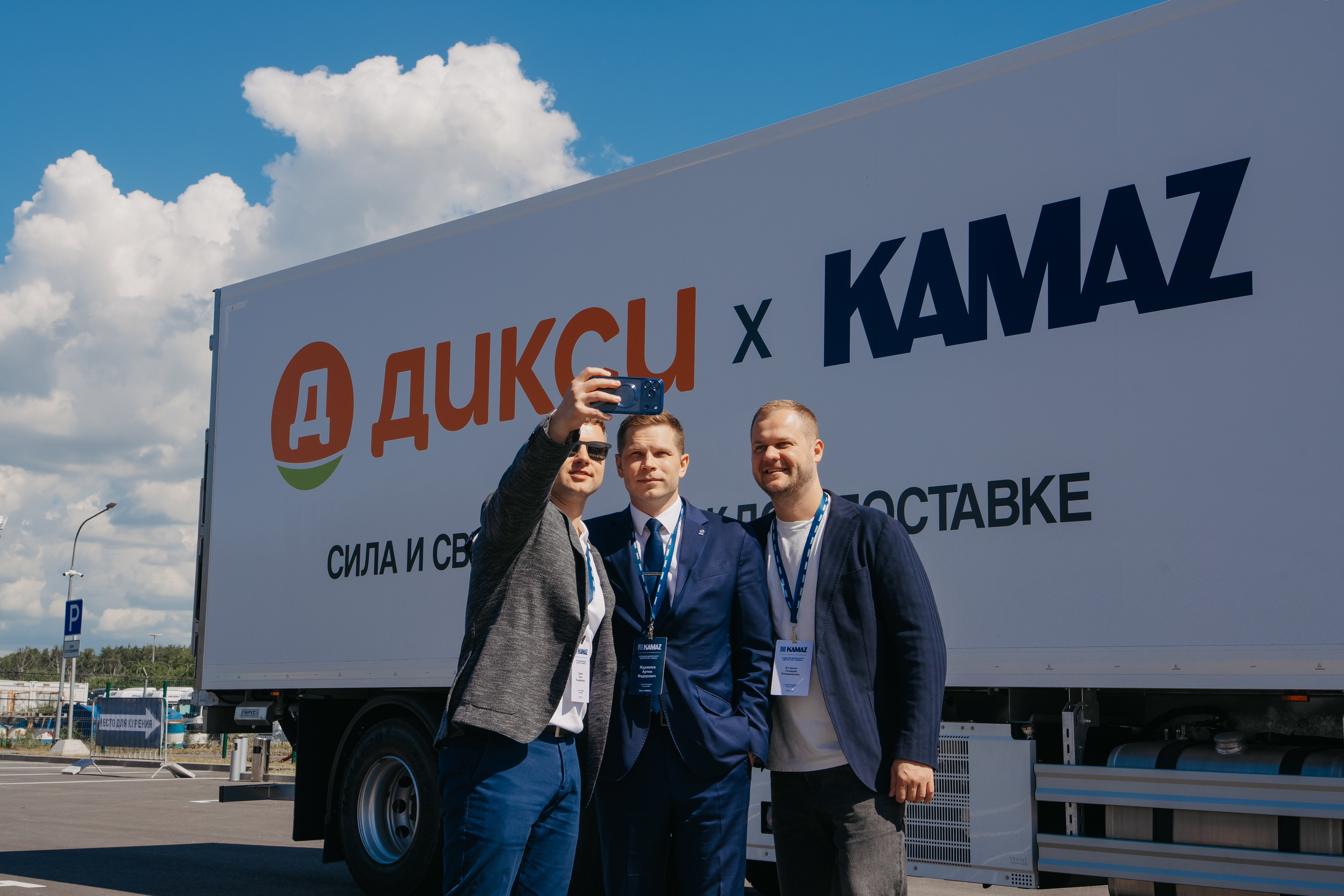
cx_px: 672
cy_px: 448
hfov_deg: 39.6
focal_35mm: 50
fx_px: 1867
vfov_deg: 27.0
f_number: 11
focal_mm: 50
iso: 160
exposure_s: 1/200
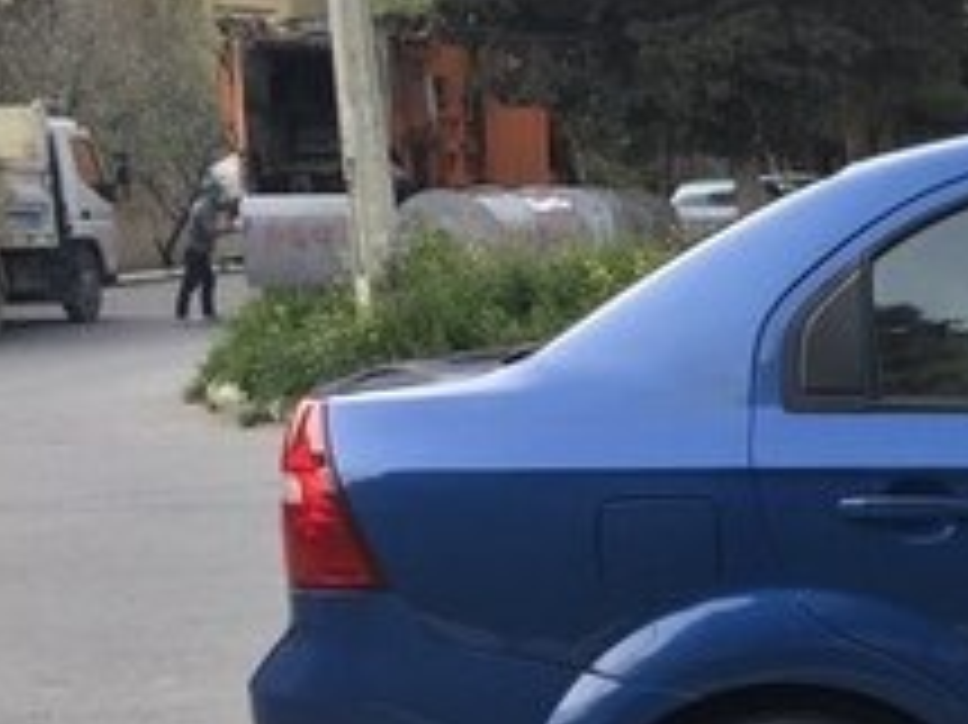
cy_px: 551
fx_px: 2487
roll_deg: -2.0
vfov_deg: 16.5
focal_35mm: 89
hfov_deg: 19.1
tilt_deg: -9.7
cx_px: 1477
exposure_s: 1/161
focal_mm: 4.15
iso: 32
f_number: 2.2
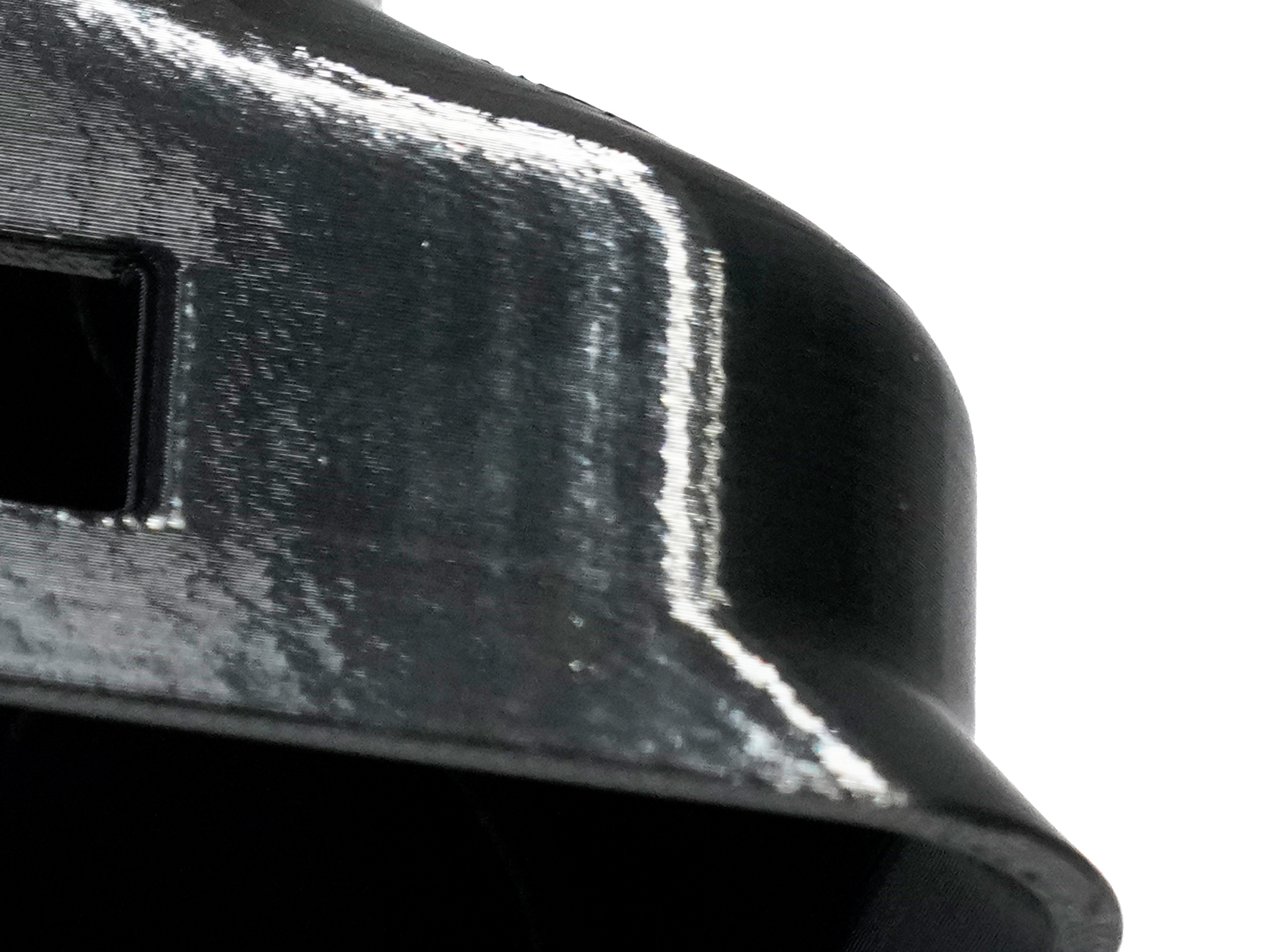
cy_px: 263
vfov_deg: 6.7
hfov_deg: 8.4
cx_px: -1497
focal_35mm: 221
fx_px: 8103
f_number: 7.1
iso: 4000
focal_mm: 50
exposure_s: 1/200
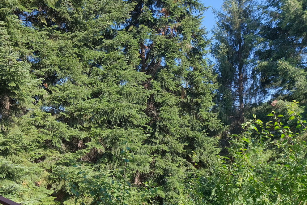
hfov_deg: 62.7
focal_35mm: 29
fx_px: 247
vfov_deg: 44.0
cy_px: 144
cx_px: 114
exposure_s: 1/200
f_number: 5.6
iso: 320
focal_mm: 10
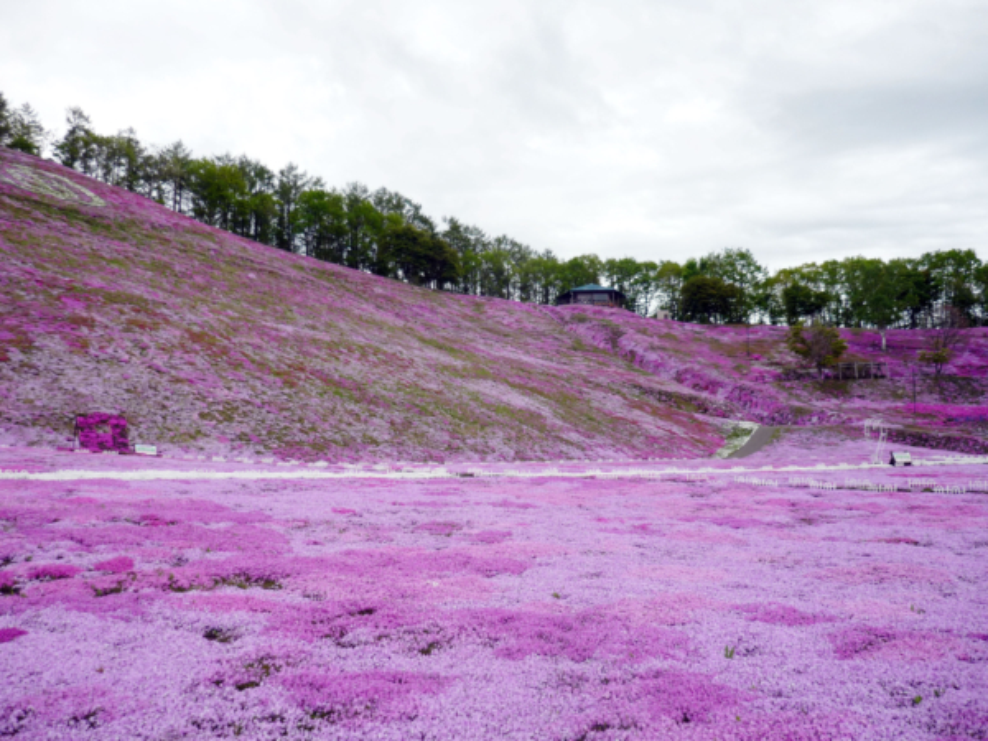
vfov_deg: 42.9
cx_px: 494
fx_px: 942
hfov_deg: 55.4
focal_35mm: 33
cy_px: 370
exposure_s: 1/400
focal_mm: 5.5
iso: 100
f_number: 2.8
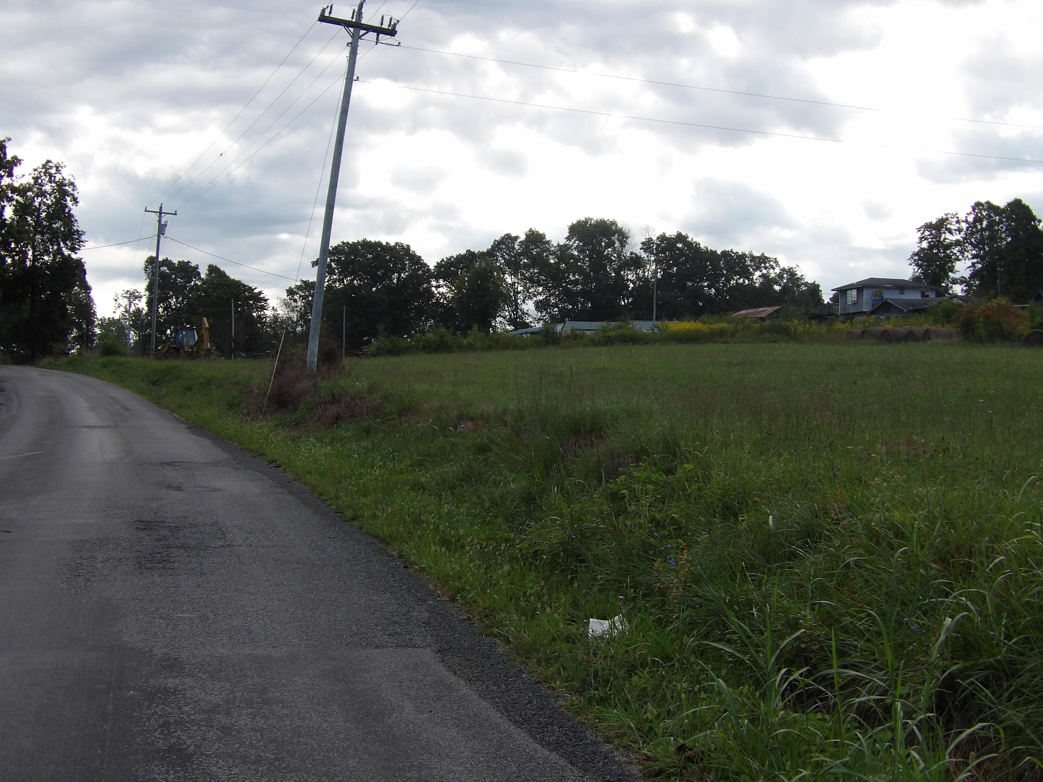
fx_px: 1386
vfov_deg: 31.5
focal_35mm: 46
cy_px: 391
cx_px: 522
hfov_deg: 41.2
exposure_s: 1/365
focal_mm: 8.2
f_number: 3.8
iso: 100
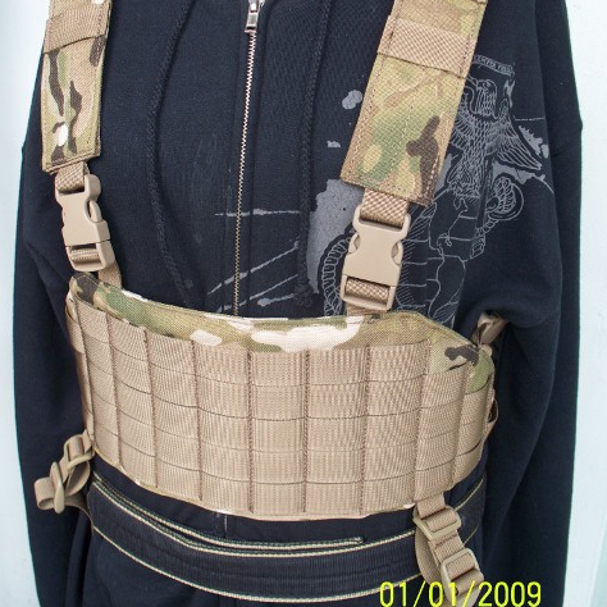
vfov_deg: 39.0
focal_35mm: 43
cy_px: 239
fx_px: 853
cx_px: 302
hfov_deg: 39.2
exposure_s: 1/80
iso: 64
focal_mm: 7.54
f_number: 2.8
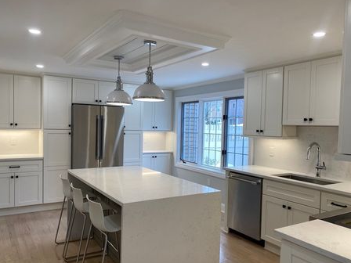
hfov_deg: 61.7
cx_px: 177
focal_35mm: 29
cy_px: 137
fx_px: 294
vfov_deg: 48.2
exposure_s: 1/120
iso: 40
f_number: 1.8
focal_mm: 4.25
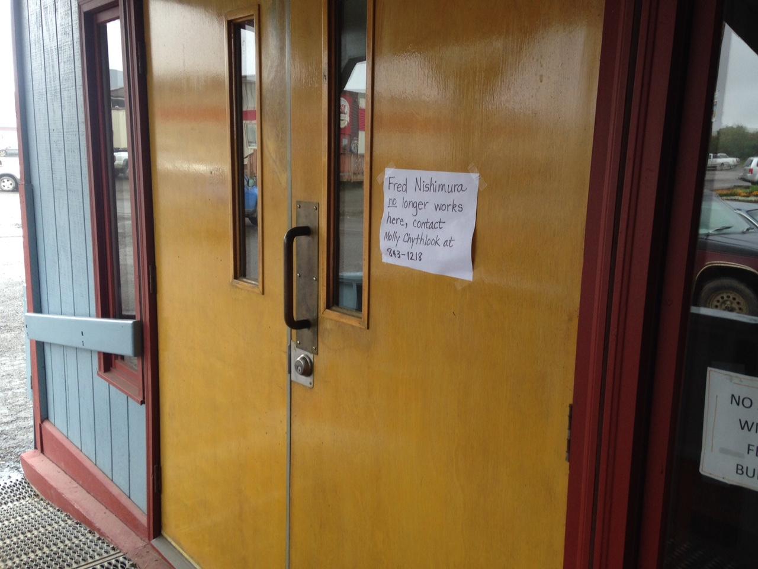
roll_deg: -0.5
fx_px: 723
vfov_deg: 42.9
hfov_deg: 55.4
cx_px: 379
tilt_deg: -11.5
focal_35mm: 33
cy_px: 284
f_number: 2.4
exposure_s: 1/120
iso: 80
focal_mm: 4.12
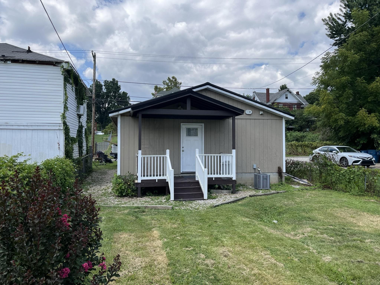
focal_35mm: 26
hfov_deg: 67.3
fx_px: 285
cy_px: 142
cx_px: 190
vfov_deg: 53.1
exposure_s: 1/2688
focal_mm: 5.1
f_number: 1.6
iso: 50
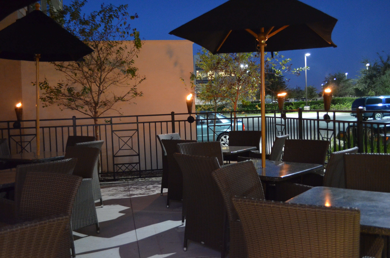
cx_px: 195
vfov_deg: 34.1
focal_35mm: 39
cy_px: 129
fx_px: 422
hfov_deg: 49.6
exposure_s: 1/8
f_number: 4.2
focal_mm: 26
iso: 3200
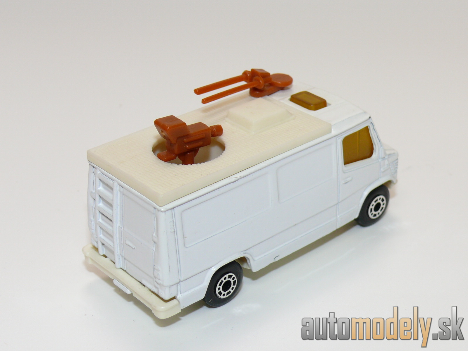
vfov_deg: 19.9
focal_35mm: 74
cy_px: 176
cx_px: 234
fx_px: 1000
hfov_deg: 26.3
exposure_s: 1/30
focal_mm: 11.1
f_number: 4
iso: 100
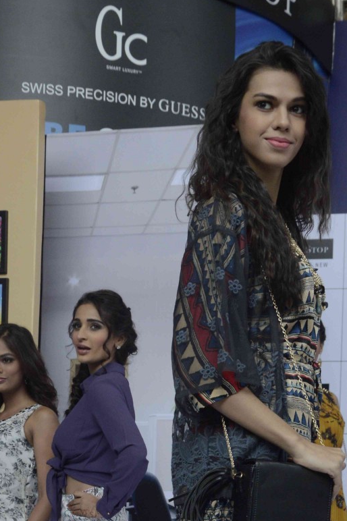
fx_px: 1606
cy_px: 490
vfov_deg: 18.1
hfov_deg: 12.3
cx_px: 287
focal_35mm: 111
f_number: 9
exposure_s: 1/200
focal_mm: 38
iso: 800
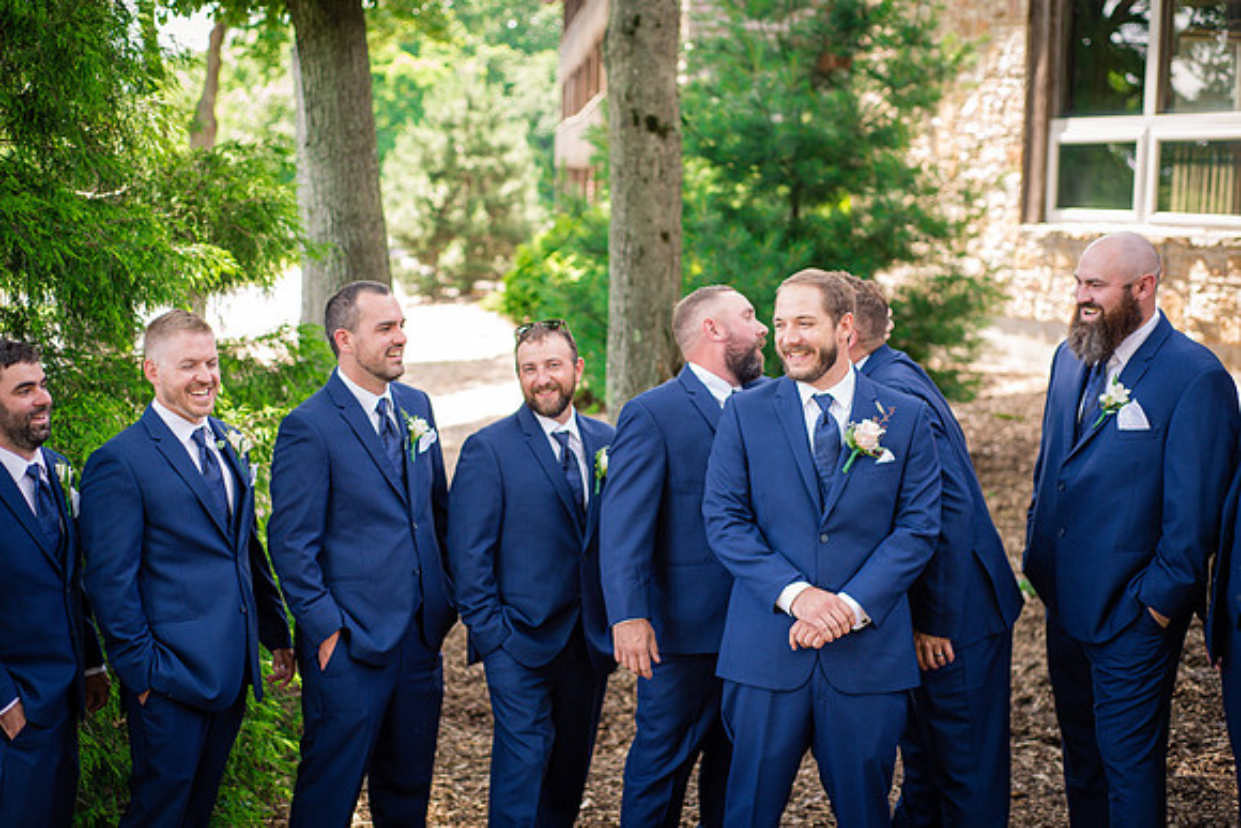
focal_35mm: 50
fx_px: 1724
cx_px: 620
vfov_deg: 27.0
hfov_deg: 39.6
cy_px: 414
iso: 400
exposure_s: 1/400
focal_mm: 50
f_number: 2.5
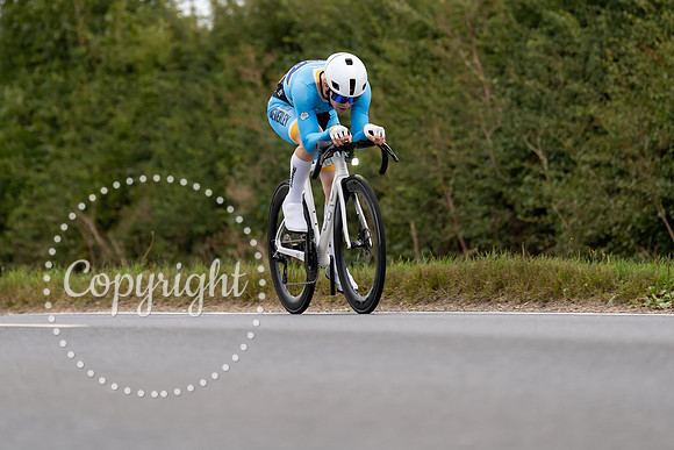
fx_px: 4794
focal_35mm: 256
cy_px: 111
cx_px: 311
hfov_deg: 8.0
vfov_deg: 5.4
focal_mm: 167
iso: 500
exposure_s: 1/800
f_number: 2.8
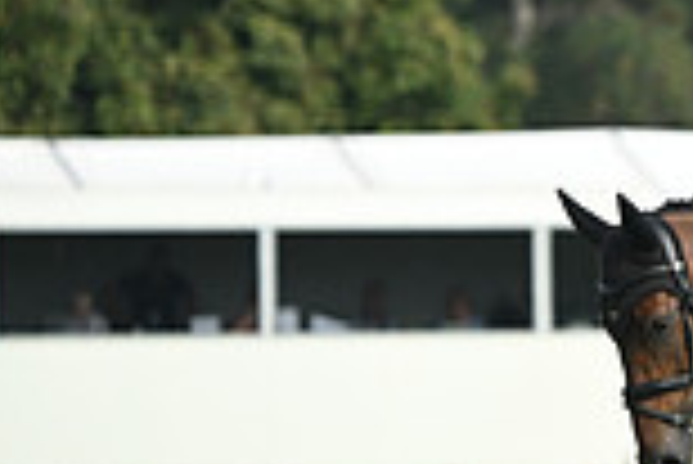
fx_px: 14528
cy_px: 286
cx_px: 1282
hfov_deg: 2.7
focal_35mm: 754
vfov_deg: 1.8
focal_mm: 200
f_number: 5
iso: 360
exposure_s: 1/1250
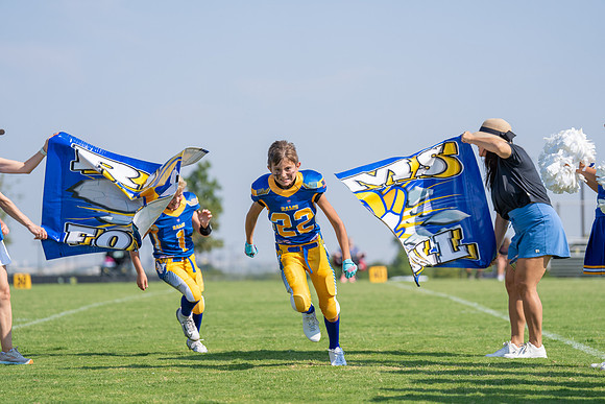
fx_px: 2029
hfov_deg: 17.0
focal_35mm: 121
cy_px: 202
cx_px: 302
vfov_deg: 11.4
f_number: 2.8
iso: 160
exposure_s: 1/3200
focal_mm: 120
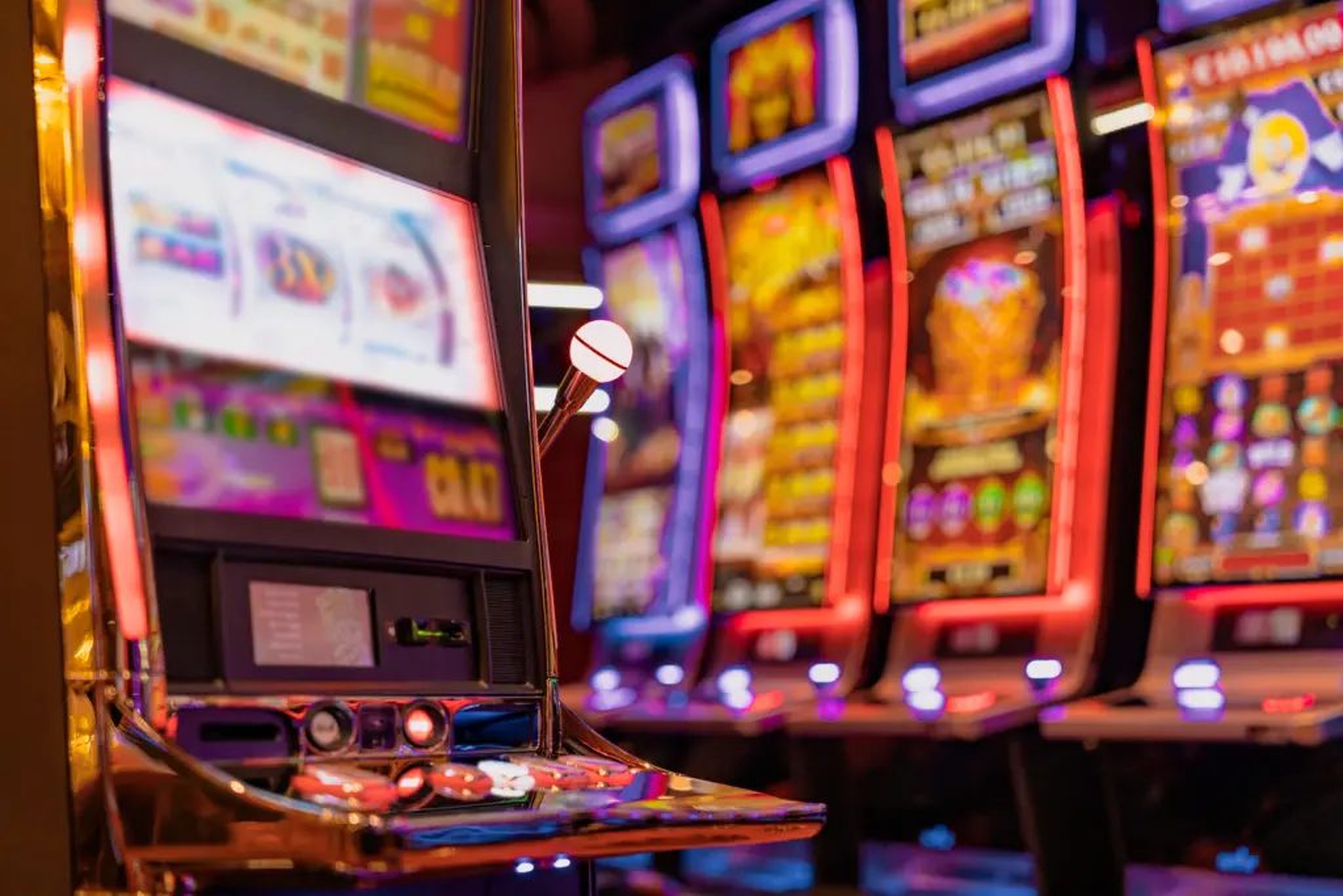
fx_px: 2612
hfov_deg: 28.8
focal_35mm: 70
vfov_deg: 19.5
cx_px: 672
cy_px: 448
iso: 1000
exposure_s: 1/200
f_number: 2.8
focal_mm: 70
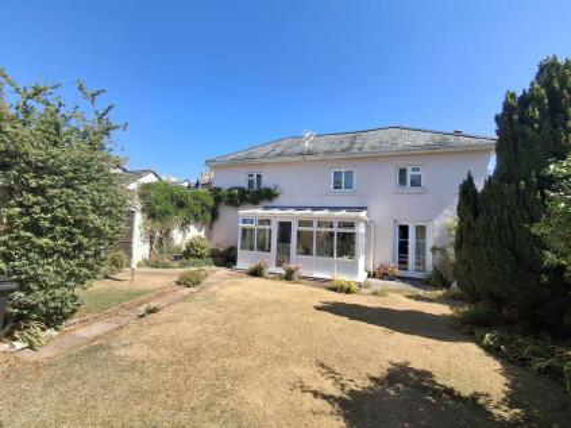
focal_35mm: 16
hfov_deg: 94.5
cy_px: 214
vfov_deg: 78.1
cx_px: 286
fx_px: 264
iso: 40
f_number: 2.2
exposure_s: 1/958
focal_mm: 1.64
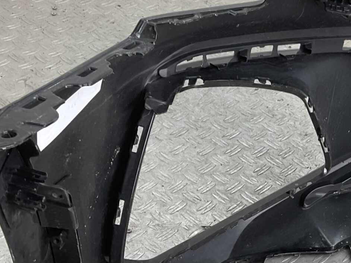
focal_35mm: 79
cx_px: 340
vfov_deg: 18.6
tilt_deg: -38.5
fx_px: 801
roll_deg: -10.6
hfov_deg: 23.8
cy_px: 176
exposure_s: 1/100
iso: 25
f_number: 1.8
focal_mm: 3
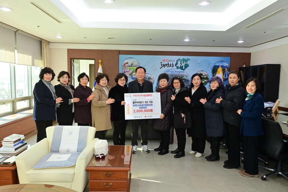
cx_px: 144
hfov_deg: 73.7
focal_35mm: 24
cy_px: 96
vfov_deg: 53.1
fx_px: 192
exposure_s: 1/160
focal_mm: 24
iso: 2000
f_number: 5.6
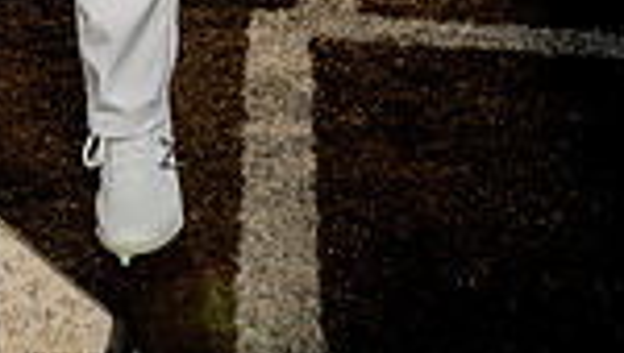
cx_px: 75
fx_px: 1923
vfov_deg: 9.5
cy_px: -469
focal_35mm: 116
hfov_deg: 18.2
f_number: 8
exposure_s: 1/250
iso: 125
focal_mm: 37
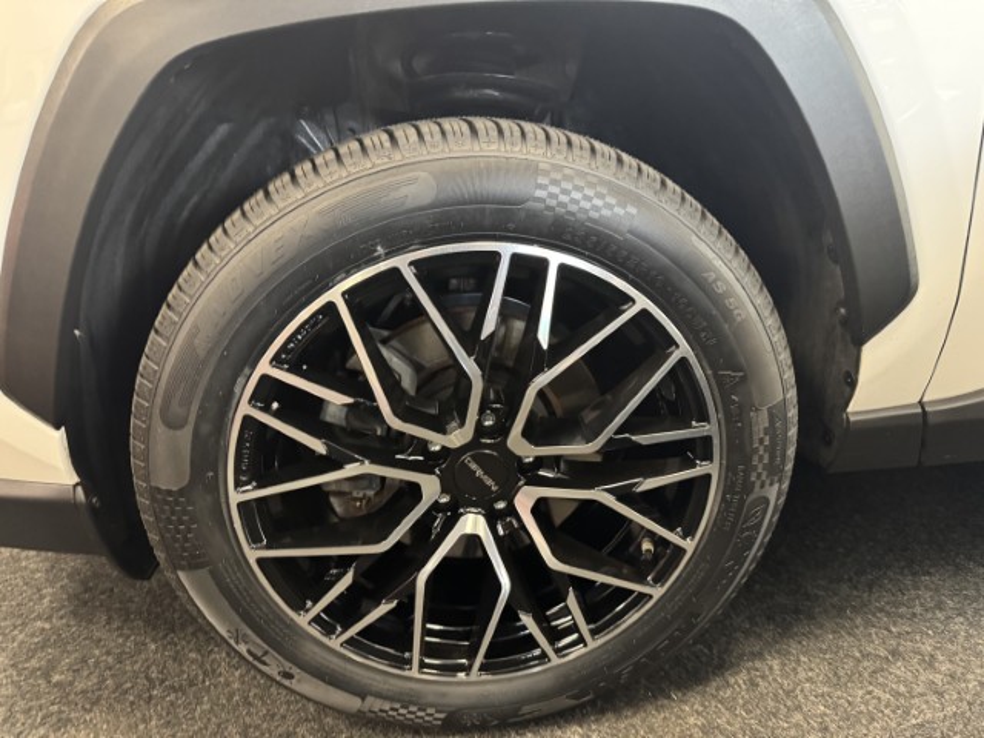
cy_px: 369
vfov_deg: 56.8
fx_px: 682
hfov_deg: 71.6
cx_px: 492
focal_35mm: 24
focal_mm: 6.76
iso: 800
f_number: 1.78
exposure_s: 1/33
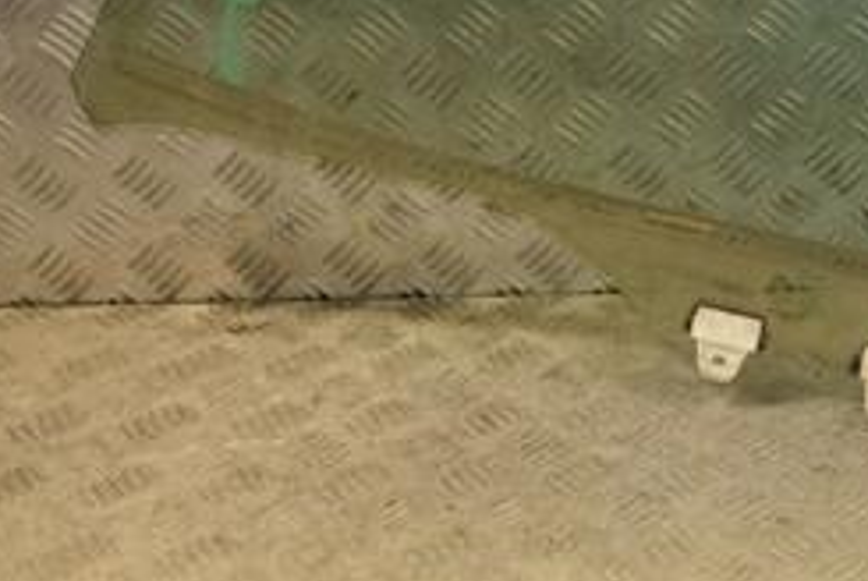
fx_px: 2124
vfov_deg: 15.1
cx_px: 1017
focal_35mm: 88
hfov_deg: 21.6
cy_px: -99
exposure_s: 1/200
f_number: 5
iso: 800
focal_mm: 24
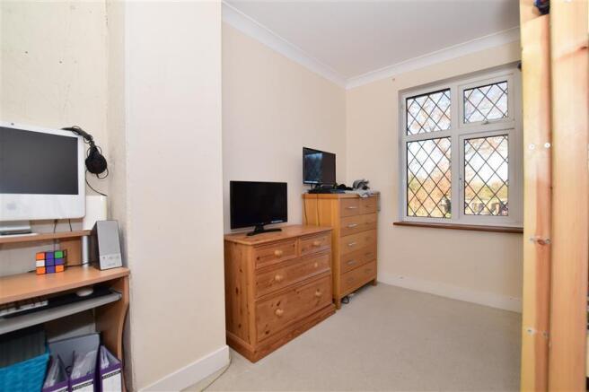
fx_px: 245
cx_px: 294
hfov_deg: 100.4
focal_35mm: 15
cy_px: 196
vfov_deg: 77.3
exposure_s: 1/200
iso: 400
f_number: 7.1
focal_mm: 10
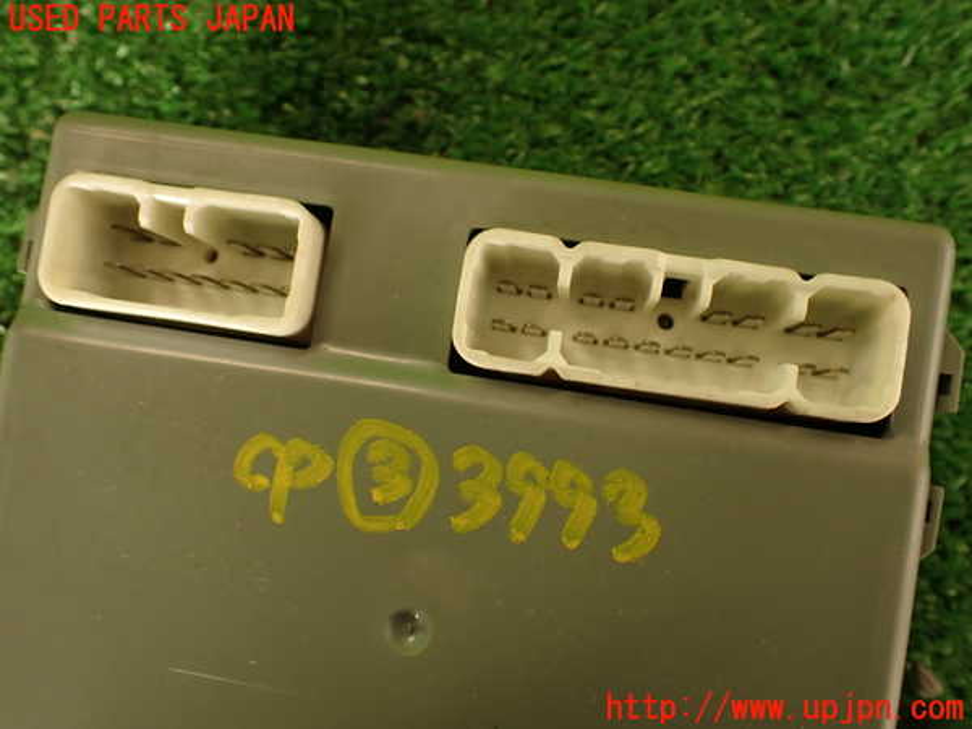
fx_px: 899
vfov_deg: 44.2
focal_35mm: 32
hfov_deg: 56.8
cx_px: 486
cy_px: 364
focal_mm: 5.79
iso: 160
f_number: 2.4
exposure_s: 1/60
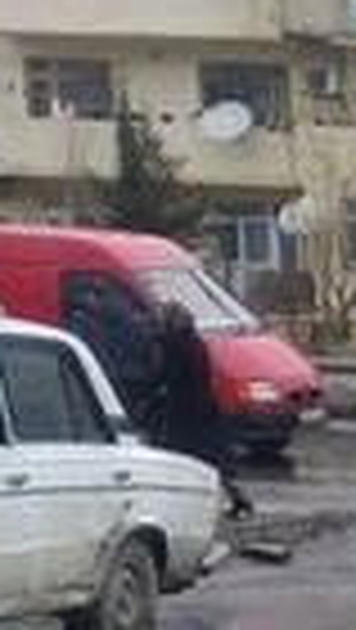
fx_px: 2662
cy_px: 952
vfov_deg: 12.8
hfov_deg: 6.3
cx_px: 1401
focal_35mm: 159
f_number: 2.2
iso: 50
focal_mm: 3.3
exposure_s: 1/396
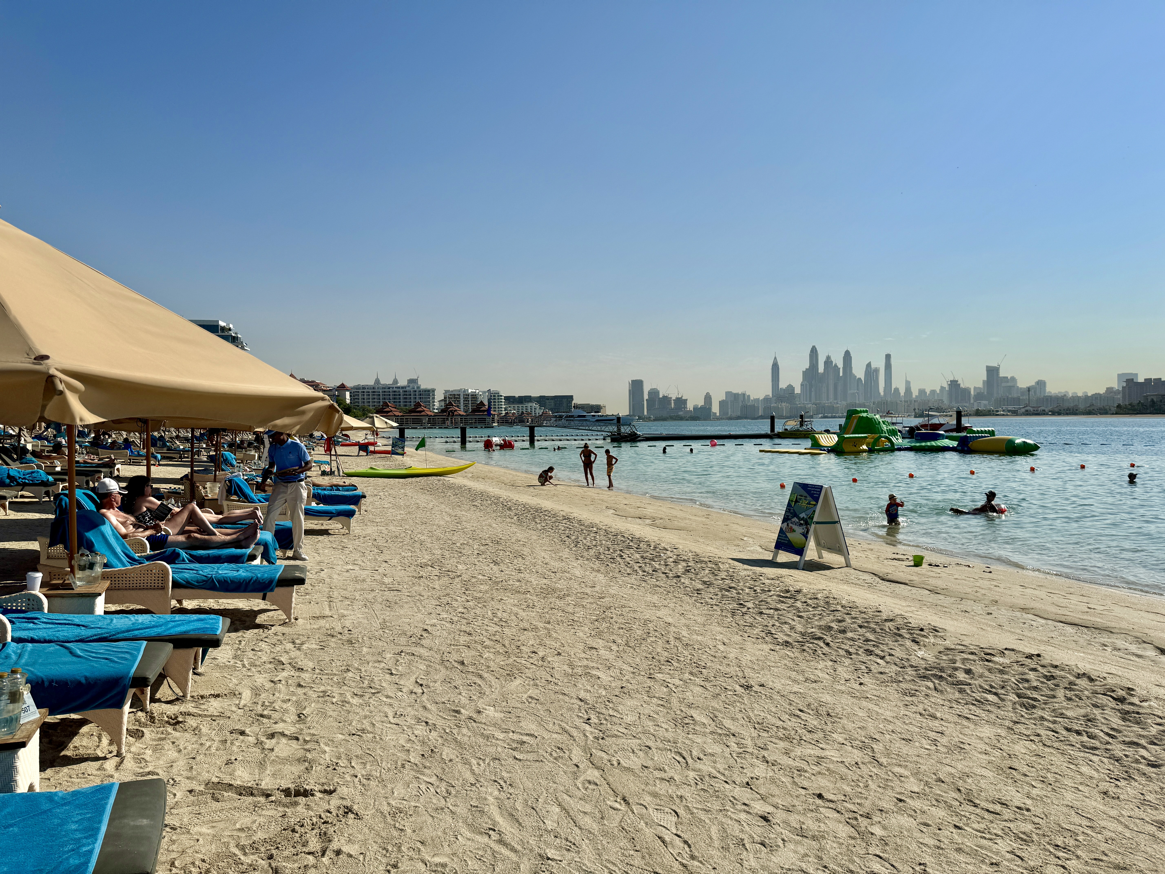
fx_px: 808
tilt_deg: -1.2
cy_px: 437
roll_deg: +0.6
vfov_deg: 56.8
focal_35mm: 24
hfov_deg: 71.6
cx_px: 582
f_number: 1.78
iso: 80
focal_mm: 6.86
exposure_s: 1/15152
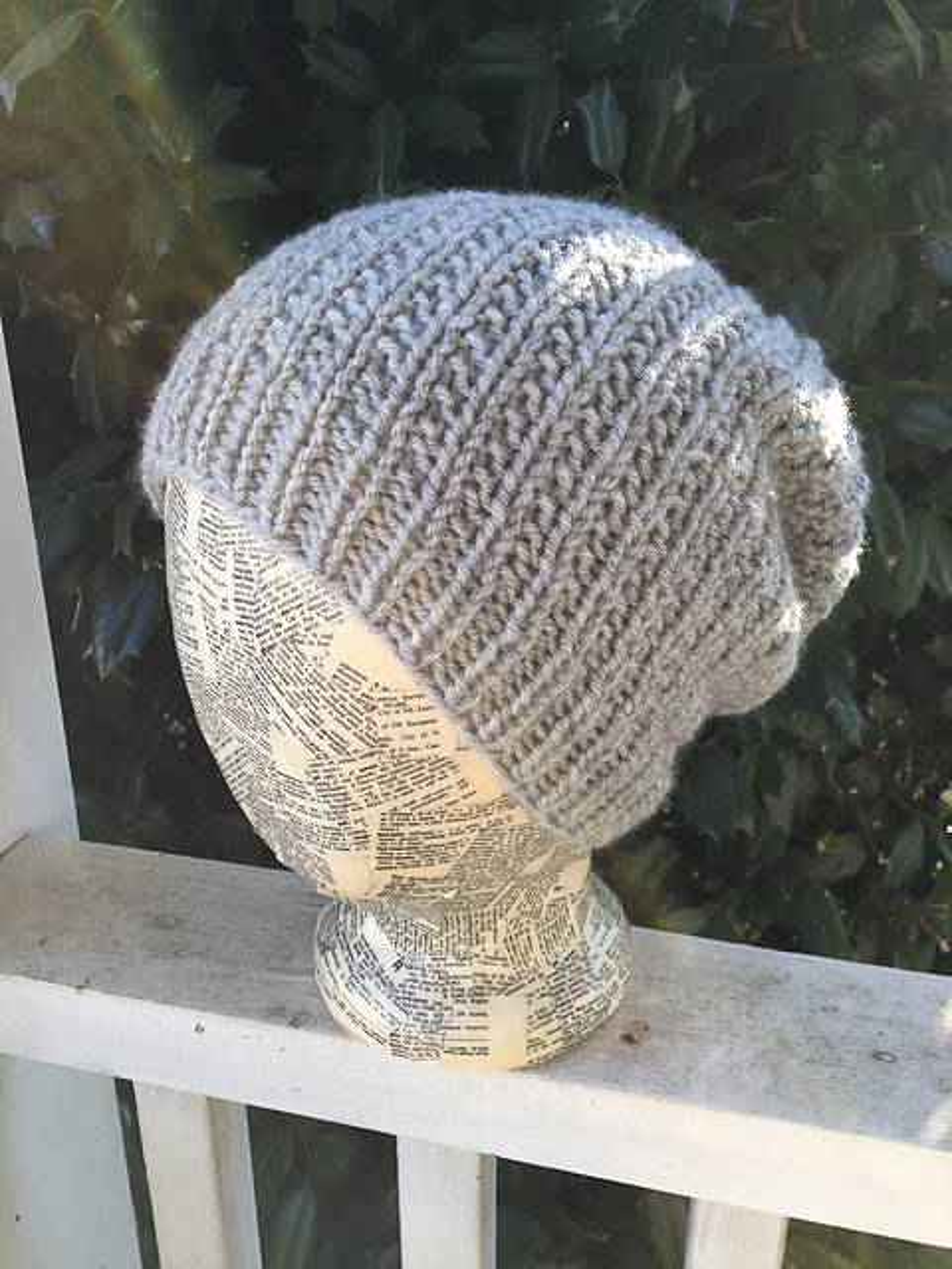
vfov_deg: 61.7
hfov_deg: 48.2
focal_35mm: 29
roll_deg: +0.1
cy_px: 634
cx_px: 476
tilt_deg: -21.4
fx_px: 1063
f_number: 2.2
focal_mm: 4.15
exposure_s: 1/129
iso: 32
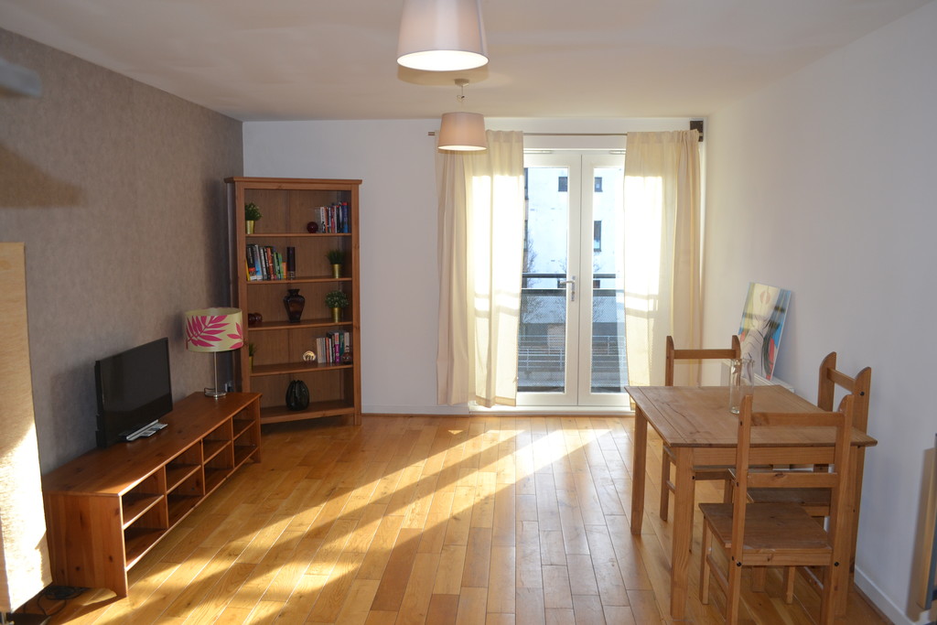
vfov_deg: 47.9
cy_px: 312
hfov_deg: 67.4
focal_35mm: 27
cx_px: 468
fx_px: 703
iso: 320
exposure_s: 1/200
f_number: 3.5
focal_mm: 18
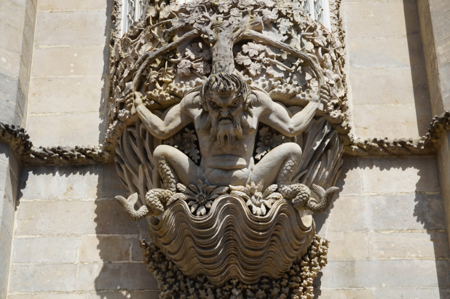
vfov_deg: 18.5
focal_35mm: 74
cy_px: 150
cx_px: 225
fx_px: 918
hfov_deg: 27.5
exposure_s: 1/125
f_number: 14
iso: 100
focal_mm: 49
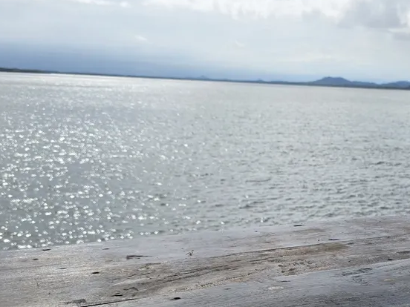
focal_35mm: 50
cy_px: 251
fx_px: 592
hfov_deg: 36.8
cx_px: 331
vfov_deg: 28.4
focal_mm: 6.3
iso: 12
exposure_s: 1/1228
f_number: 1.7
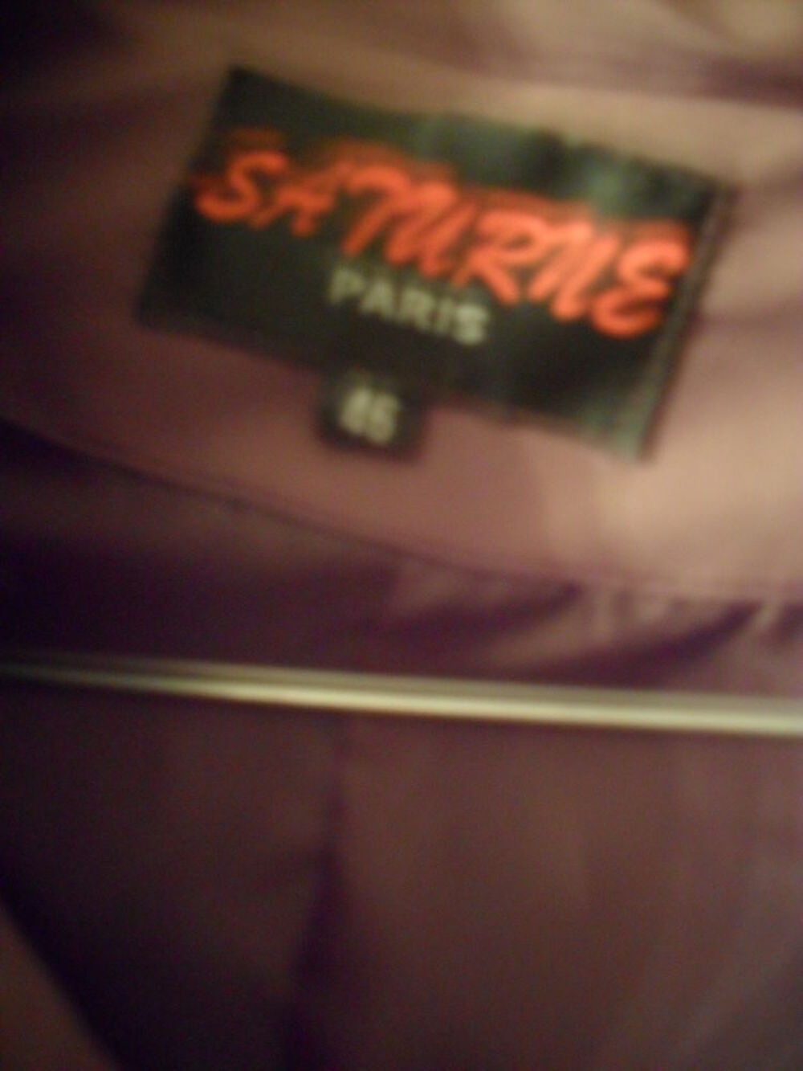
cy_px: 536
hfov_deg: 40.7
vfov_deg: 52.6
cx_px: 402
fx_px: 1082
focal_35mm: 35
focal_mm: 6.3
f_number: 3
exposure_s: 1
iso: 400
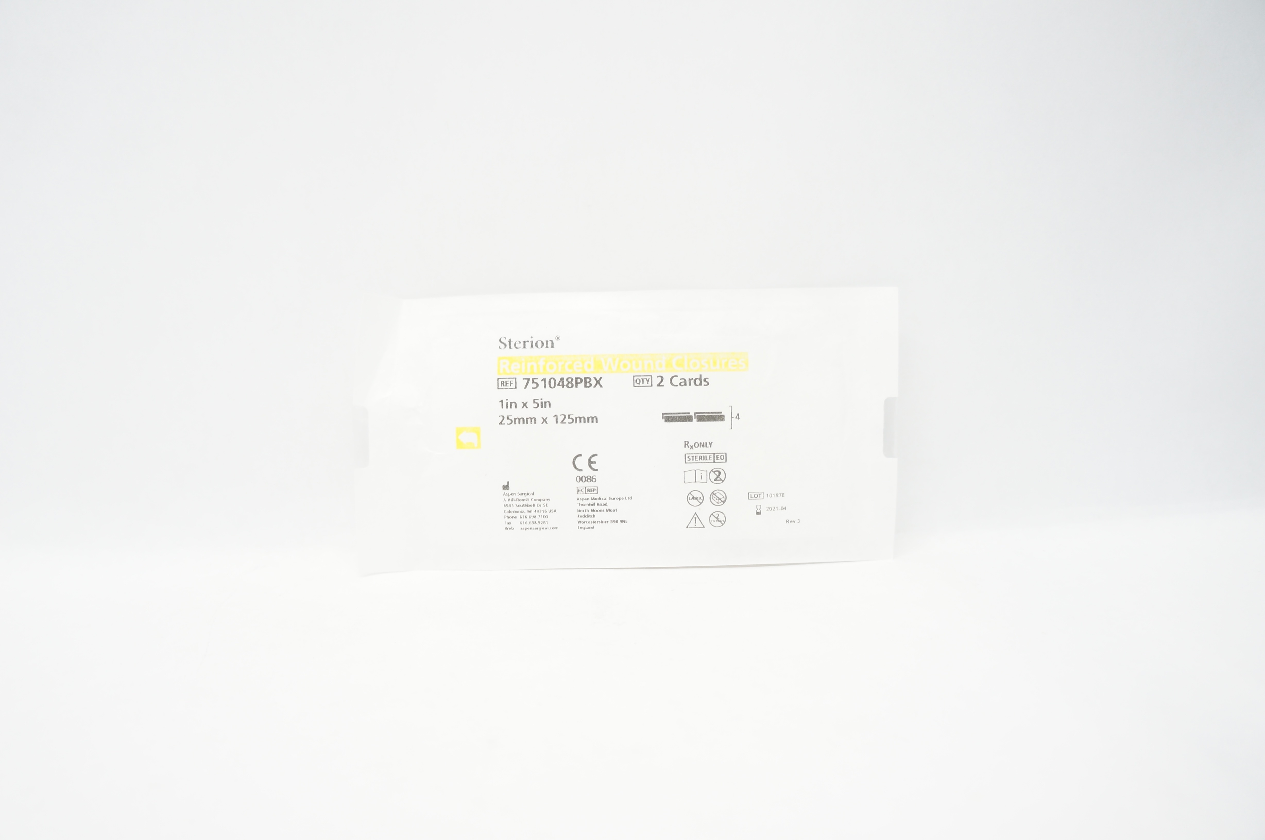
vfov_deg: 47.8
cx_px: 632
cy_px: 420
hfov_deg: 67.4
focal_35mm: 27
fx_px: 948
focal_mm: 18
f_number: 4
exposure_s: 1/80
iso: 400
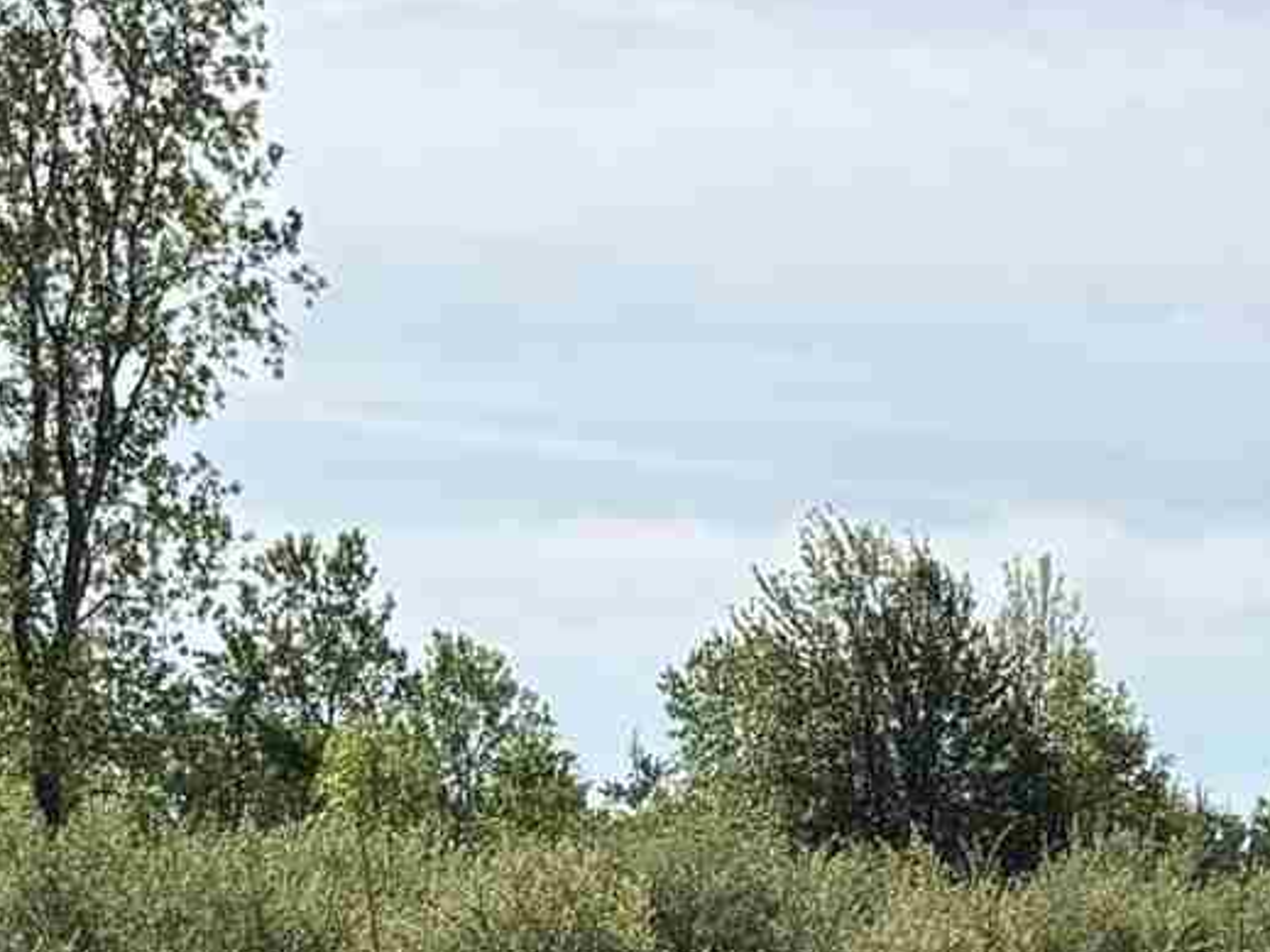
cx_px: 2026
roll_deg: -3.3
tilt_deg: -4.1
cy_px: 1556
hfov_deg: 12.1
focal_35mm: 154
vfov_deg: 9.3
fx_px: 5649
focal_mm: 5.96
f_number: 1.6
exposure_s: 1/4608
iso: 50
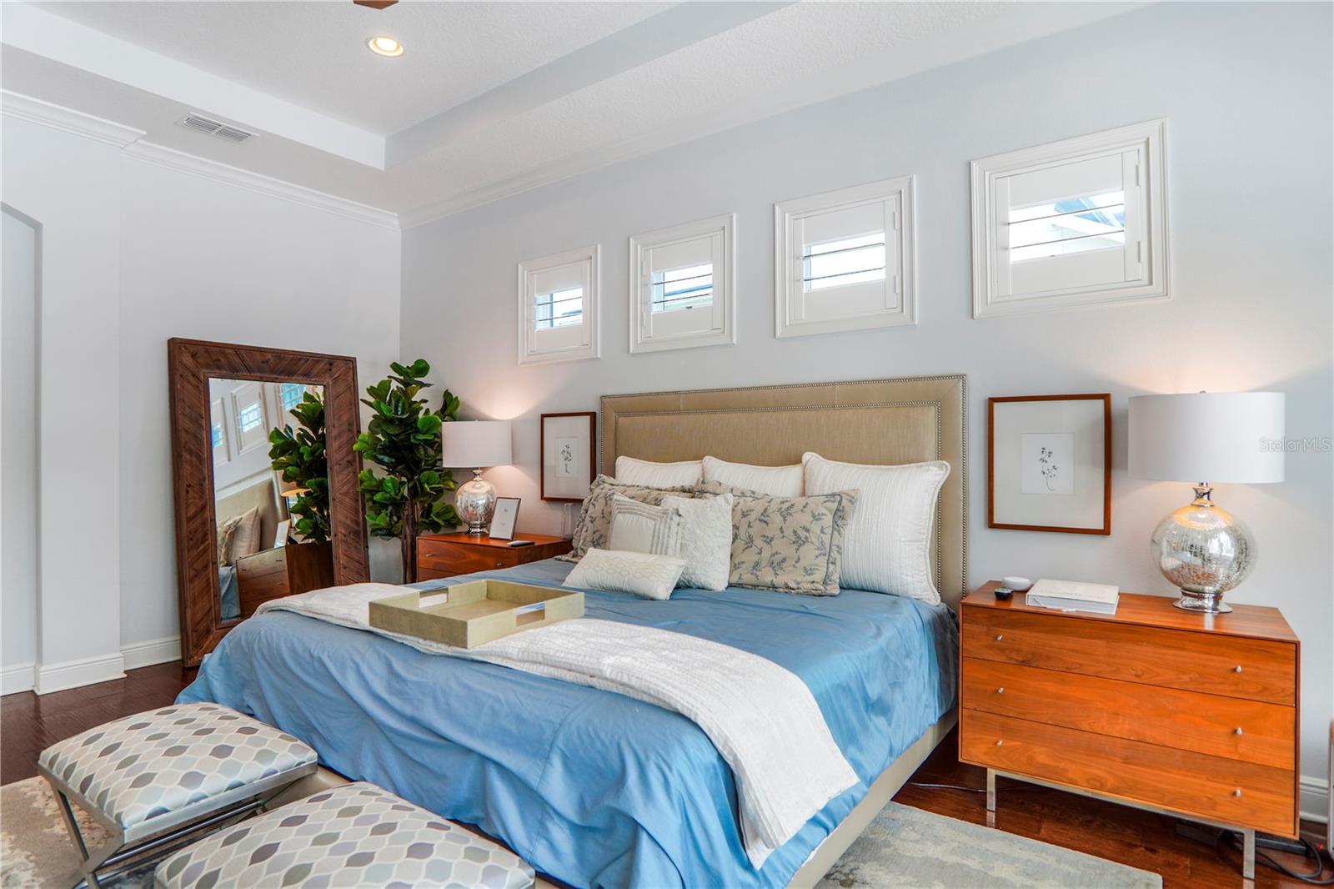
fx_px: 667
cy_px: 444
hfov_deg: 90.0
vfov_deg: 67.4
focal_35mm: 18
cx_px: 667
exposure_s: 1/60
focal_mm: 12
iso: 100
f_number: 2.8
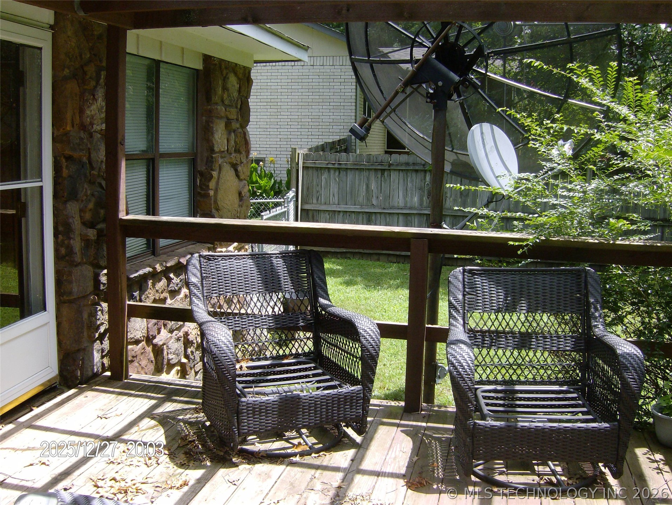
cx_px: 336
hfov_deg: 51.3
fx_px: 700
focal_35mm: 36
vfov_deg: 39.7
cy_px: 252
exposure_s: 1/231
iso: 100
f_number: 4.7
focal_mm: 6
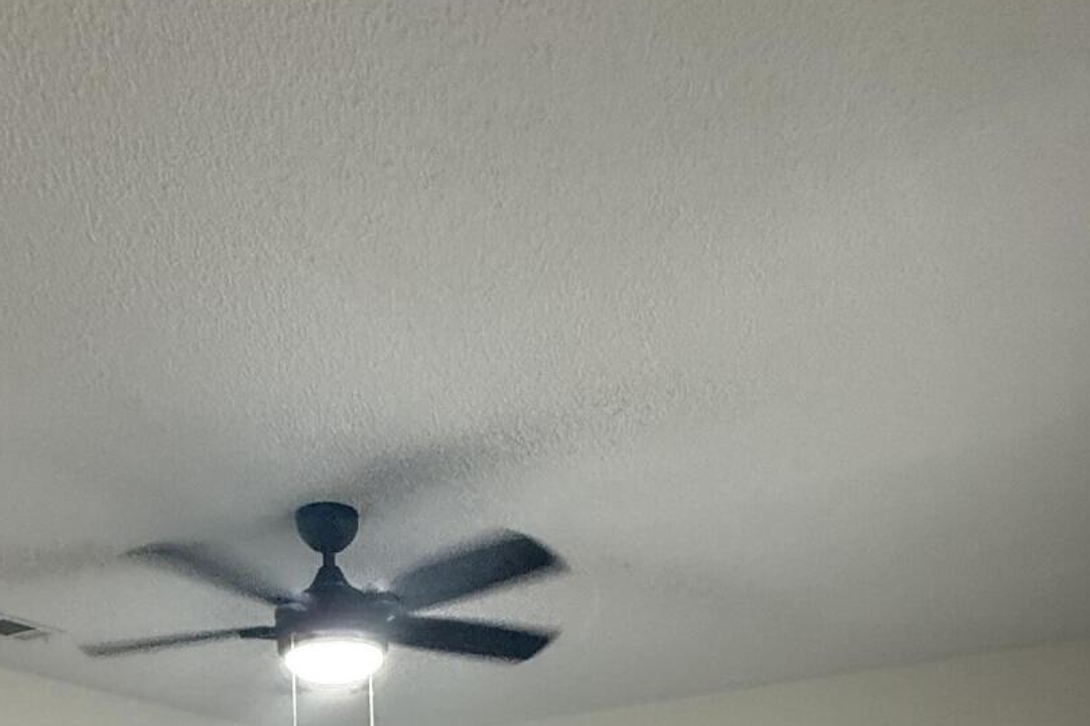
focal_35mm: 36
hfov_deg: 52.4
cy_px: 1051
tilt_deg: -1.4
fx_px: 1090
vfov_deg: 27.4
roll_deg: +1.8
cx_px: 393
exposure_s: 1/120
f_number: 2.2
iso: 500
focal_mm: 2.22
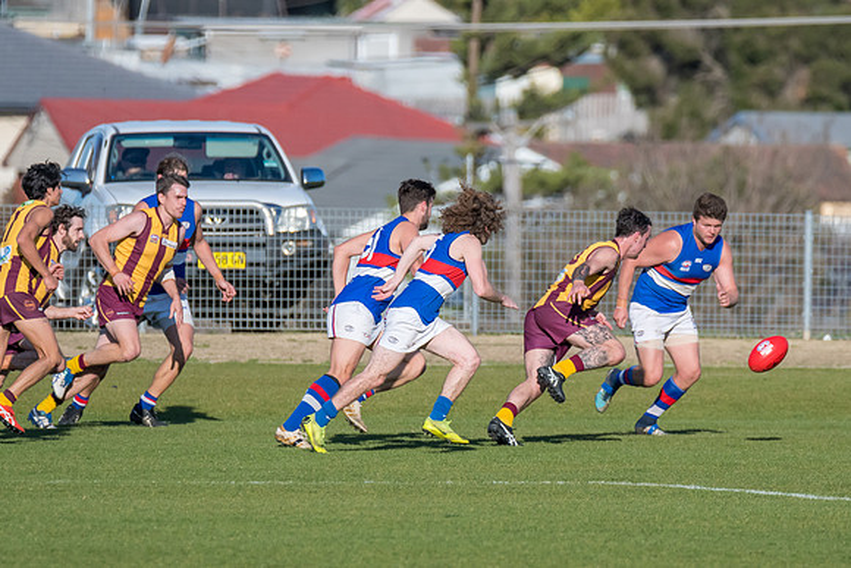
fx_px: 18893
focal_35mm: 799
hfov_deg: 2.6
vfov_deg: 1.7
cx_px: 491
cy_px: 320
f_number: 8
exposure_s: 1/5000
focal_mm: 460
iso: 800
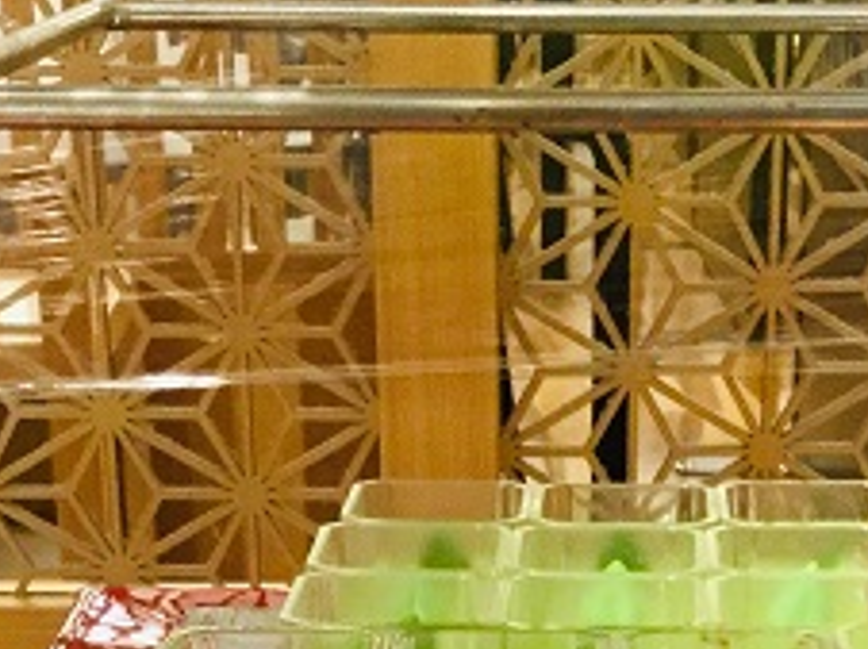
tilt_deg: -26.3
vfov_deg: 12.1
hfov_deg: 17.5
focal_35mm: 112
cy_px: 1169
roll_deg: -1.1
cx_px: 582
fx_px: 2805
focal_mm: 3.3
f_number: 2.4
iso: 125
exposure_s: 1/30
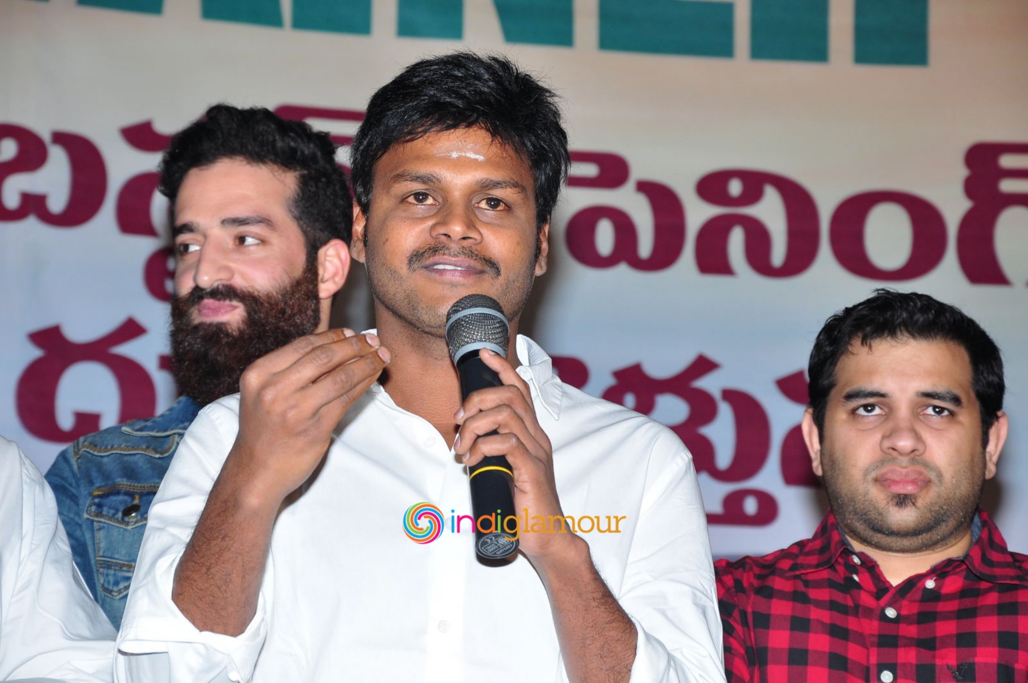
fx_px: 4492
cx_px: 514
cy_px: 342
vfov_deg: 8.7
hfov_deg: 13.1
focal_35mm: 158
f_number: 8
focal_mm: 105
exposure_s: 1/125
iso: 400
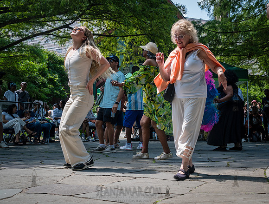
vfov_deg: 31.9
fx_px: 355
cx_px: 174
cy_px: 114
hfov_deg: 41.1
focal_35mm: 46
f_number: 4.5
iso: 640
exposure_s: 1/2000
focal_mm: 35
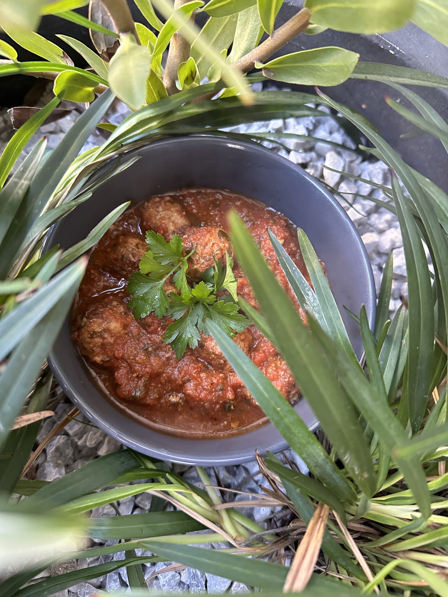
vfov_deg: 71.6
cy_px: 298
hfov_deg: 56.8
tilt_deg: -74.4
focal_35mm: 24
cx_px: 224
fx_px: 414
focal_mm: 6.86
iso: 640
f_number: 1.78
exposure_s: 1/60
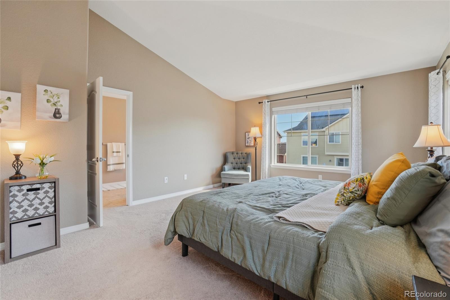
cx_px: 225
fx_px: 187
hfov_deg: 100.4
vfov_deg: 77.3
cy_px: 150
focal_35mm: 15
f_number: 8
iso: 400
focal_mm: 10
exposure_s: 1/25
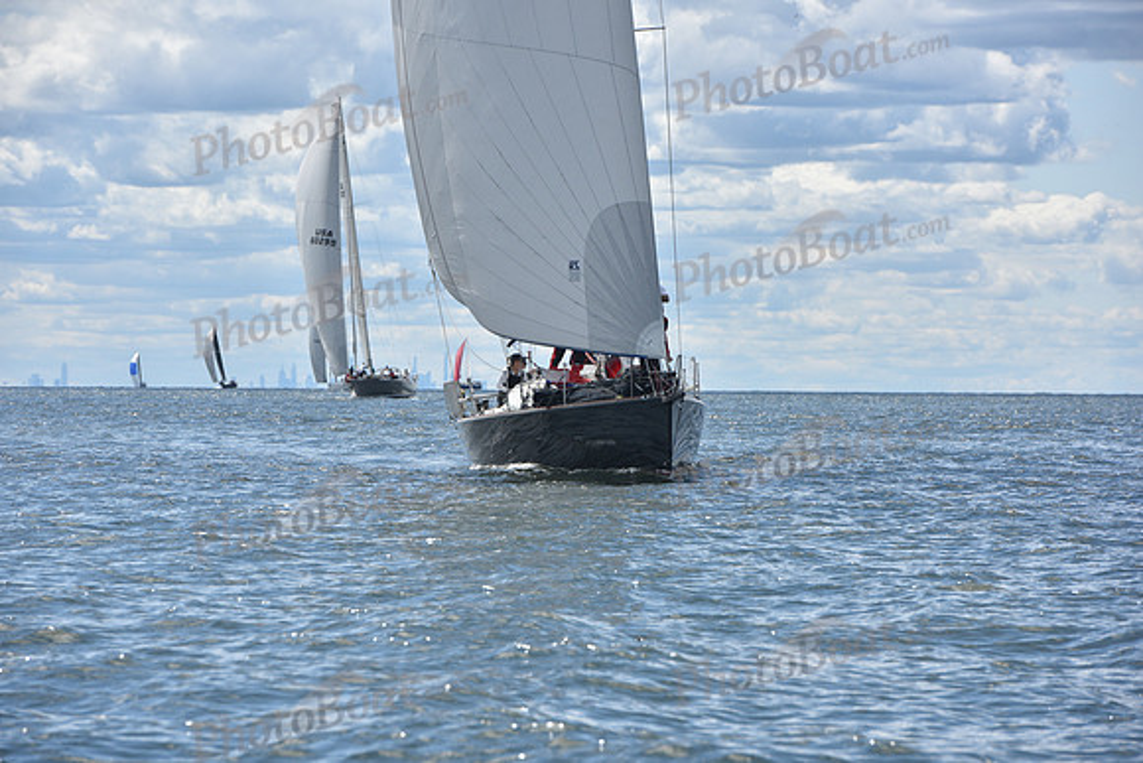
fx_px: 6351
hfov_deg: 10.3
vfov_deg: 6.9
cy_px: 382
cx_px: 572
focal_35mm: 200
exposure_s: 1/800
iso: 250
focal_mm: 200
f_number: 10
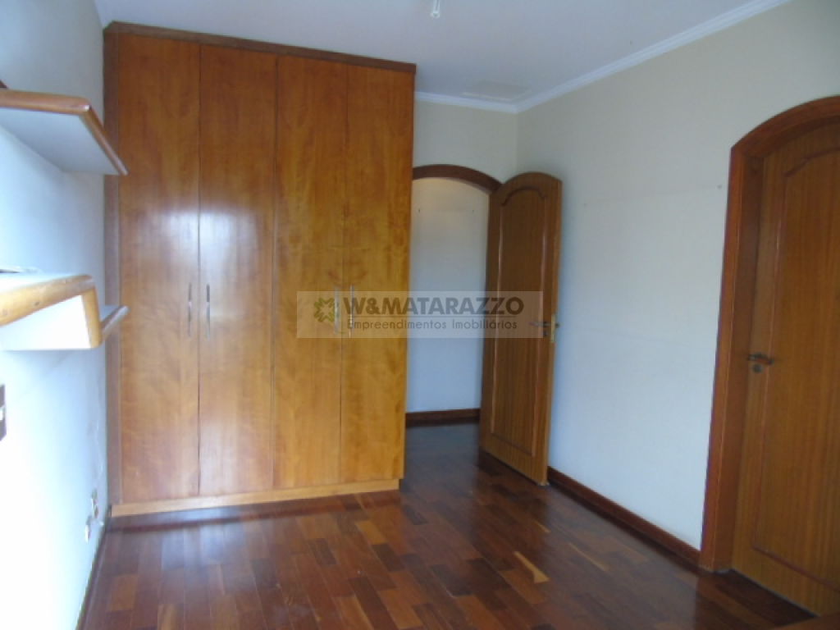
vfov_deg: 54.9
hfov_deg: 69.4
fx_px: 607
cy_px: 315
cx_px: 420
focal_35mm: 25
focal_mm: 4.4
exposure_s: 1/30
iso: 320
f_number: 3.4
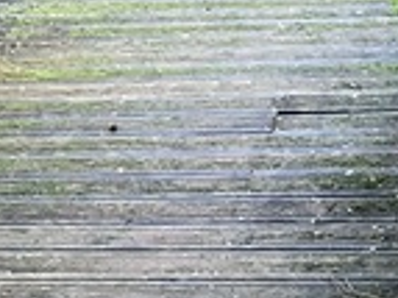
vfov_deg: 13.5
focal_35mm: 99
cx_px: 237
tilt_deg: -38.5
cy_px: 524
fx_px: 1137
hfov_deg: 19.8
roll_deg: +6.7
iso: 640
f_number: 1.8
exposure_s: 1/17
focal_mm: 3.99
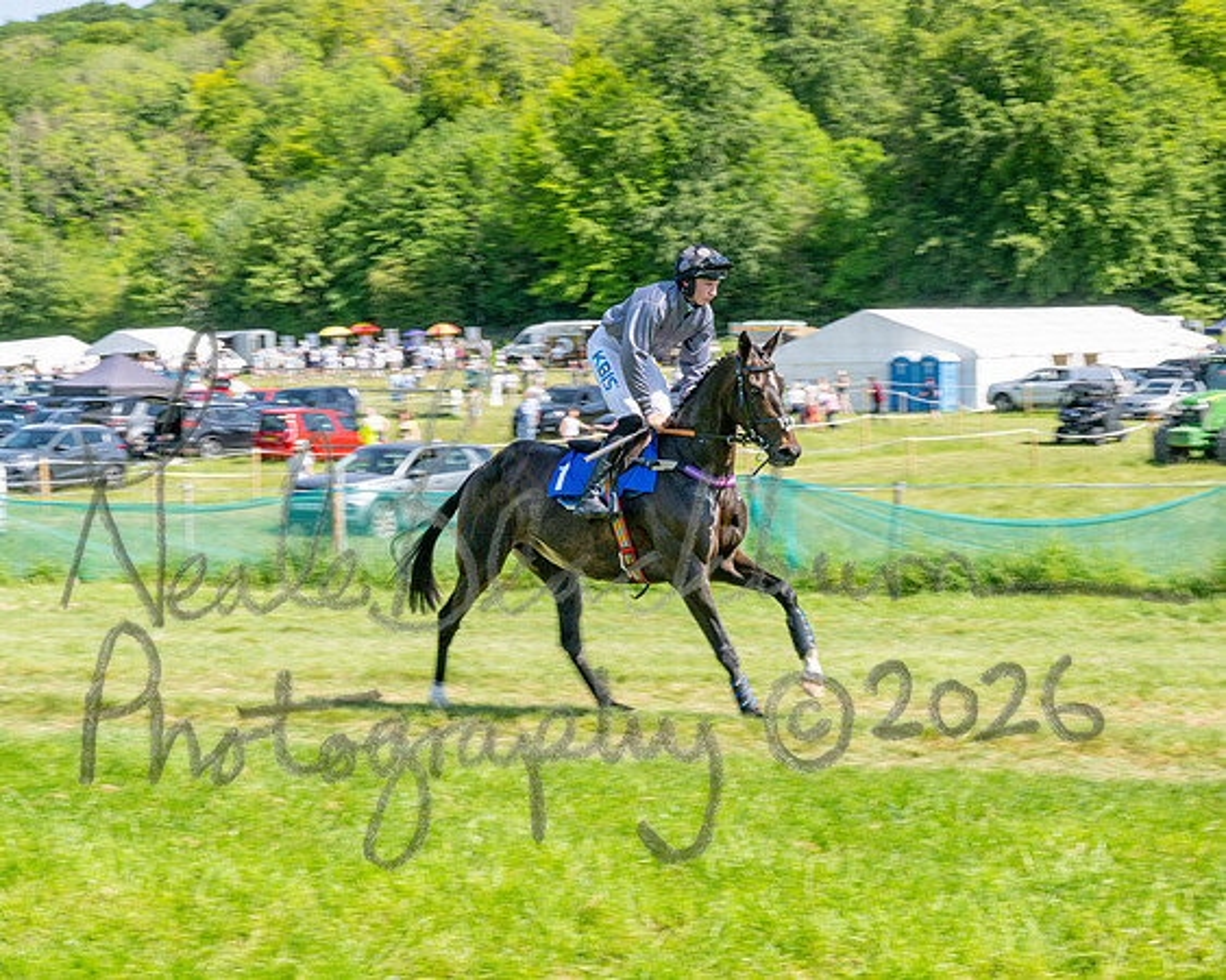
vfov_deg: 19.4
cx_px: 521
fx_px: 2859
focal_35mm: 79
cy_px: 490
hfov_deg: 24.2
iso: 200
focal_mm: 70
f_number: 18
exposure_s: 1/160
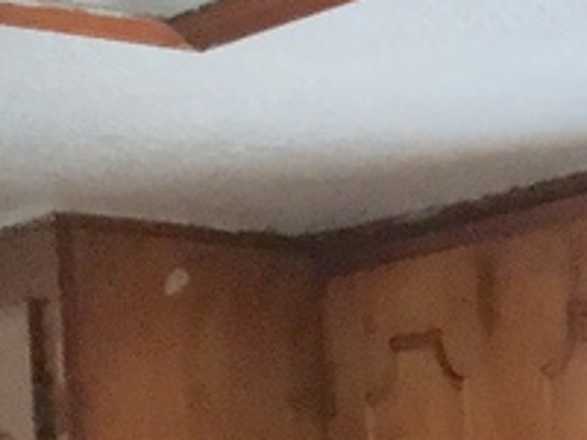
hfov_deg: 8.4
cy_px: 1464
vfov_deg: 6.0
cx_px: 1212
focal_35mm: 223
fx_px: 3782
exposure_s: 1/30
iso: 50
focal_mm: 3.3
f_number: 2.4
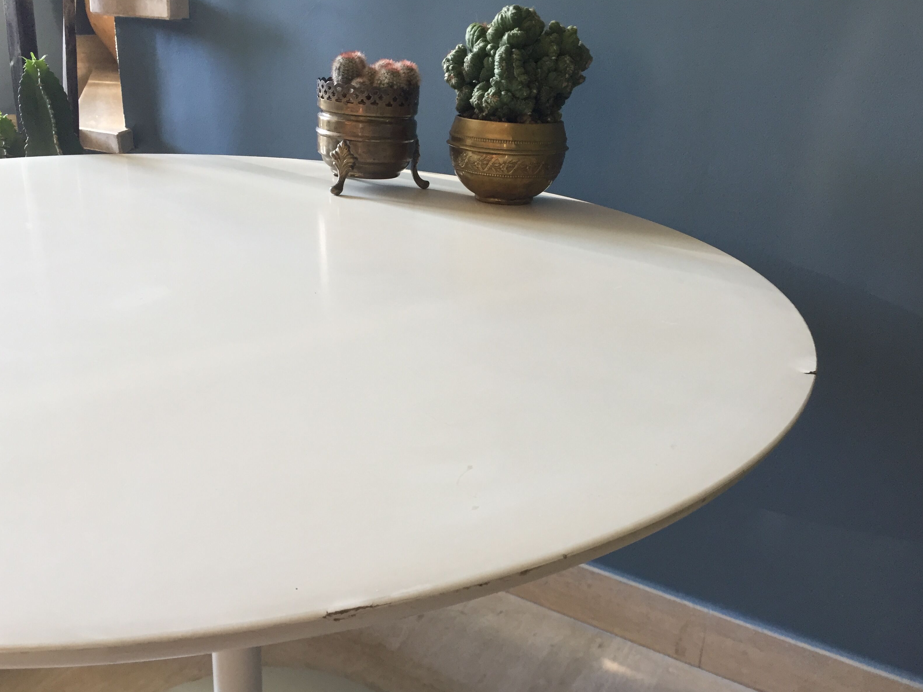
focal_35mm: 30
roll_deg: -4.1
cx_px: 453
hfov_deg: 60.0
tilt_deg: -21.8
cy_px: 354
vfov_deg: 46.8
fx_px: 800
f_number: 2.2
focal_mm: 4.15
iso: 125
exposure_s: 1/33
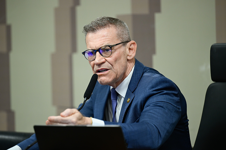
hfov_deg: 10.3
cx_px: 113
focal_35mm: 200
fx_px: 1253
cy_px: 75
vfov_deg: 6.8
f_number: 2.8
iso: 1000
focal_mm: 200
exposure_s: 1/160
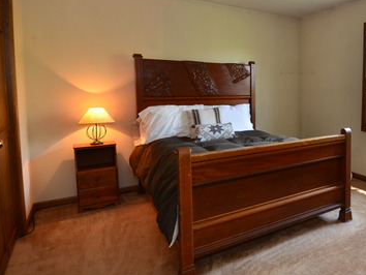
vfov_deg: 52.7
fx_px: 275
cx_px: 303
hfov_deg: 60.7
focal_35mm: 26
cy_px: 110
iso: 800
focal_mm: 10
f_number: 4
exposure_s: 1/60
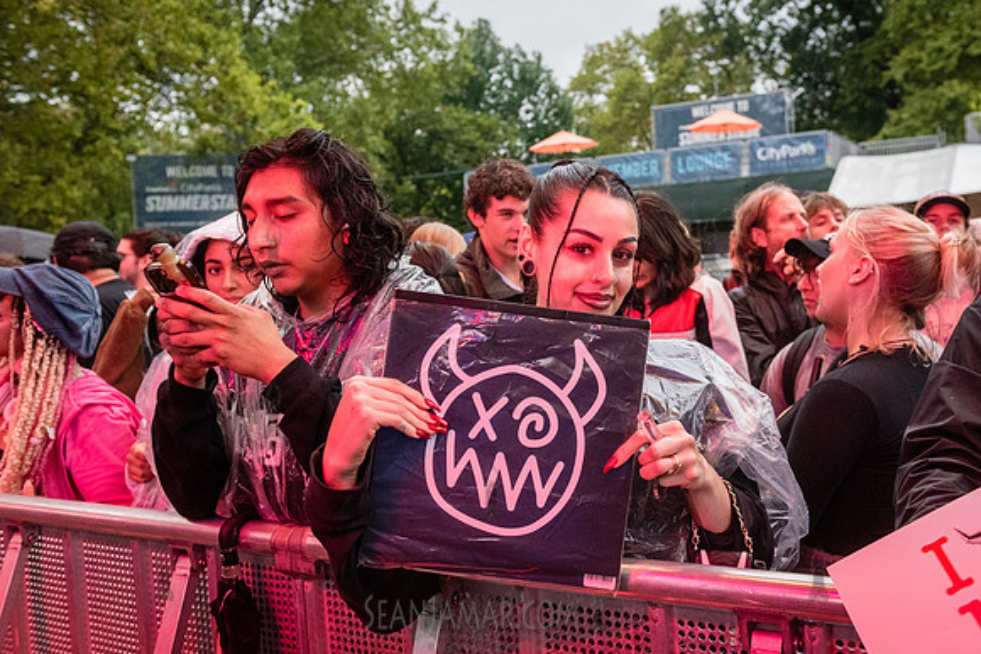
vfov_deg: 37.3
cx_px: 579
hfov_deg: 53.4
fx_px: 968
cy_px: 299
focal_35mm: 36
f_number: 3.5
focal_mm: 29
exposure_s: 1/640
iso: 5000
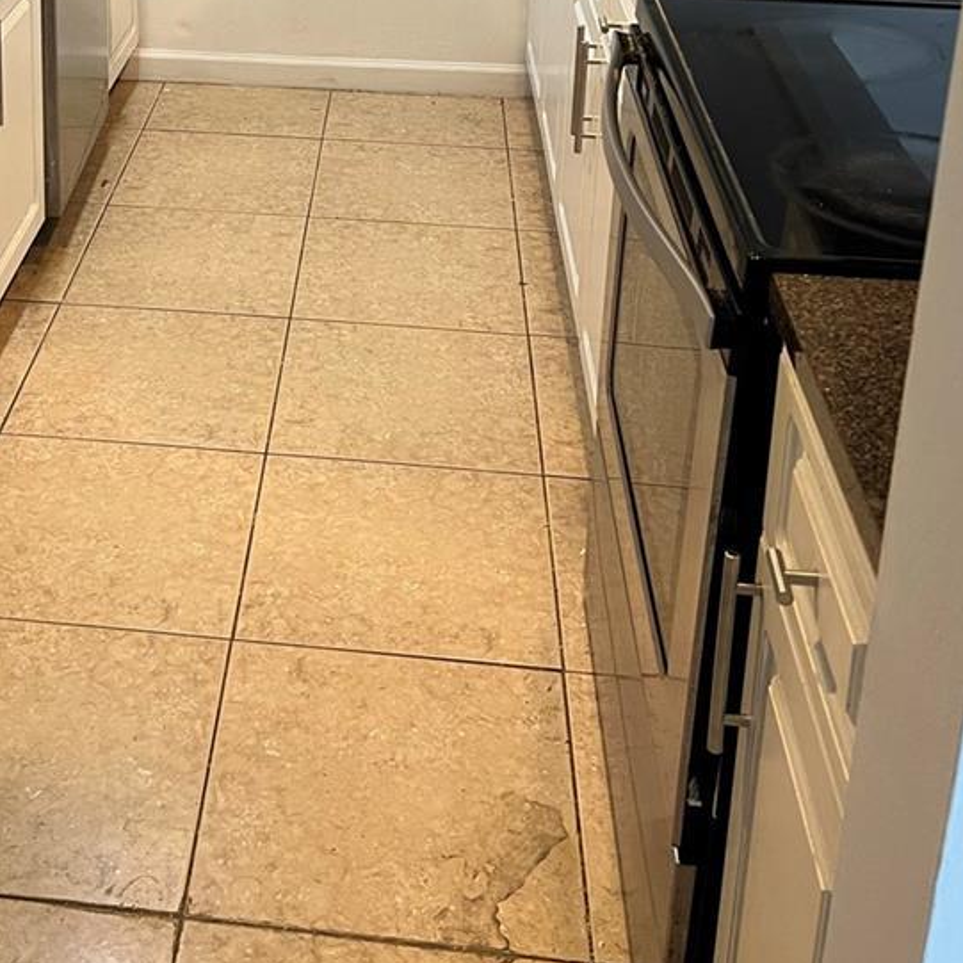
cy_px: -11
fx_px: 1605
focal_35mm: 51
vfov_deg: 30.9
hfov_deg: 32.8
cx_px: 256
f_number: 1.5
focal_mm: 5.7
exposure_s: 1/60
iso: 100
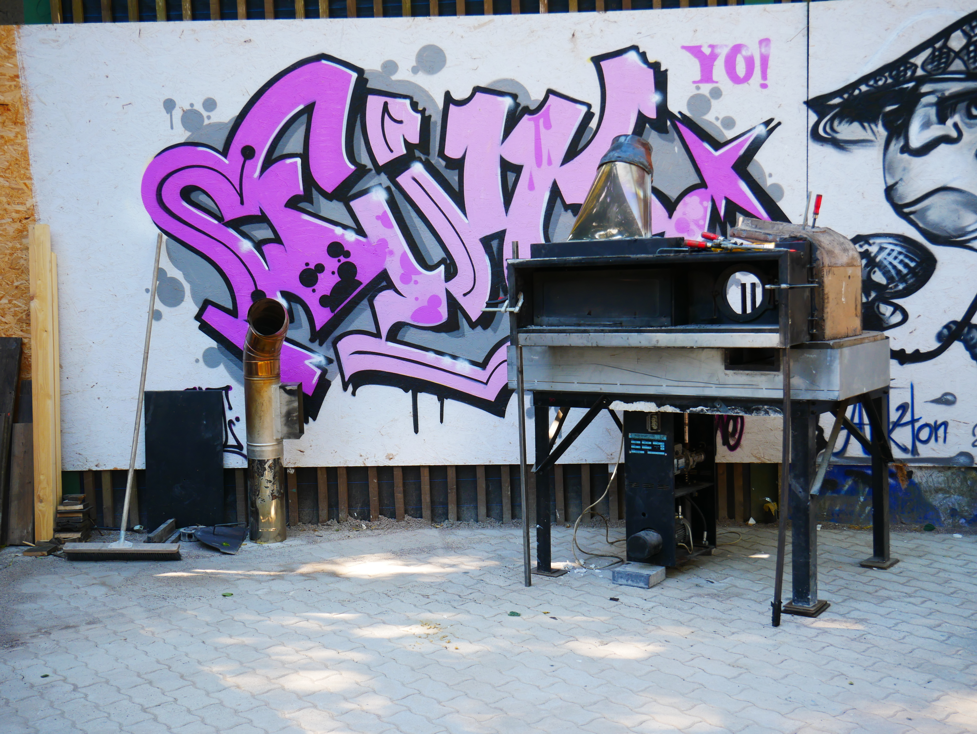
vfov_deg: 32.9
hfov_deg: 42.9
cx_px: 488
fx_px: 1242
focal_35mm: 44
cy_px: 367
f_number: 4.5
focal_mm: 22
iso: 200
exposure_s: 1/80
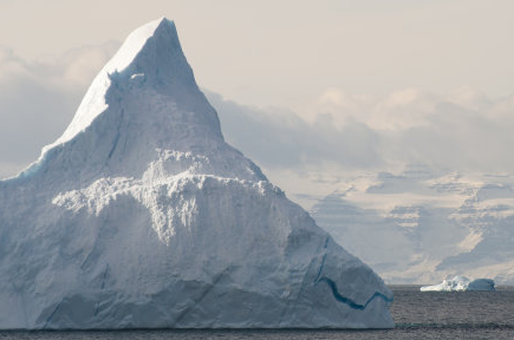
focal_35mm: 507
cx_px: 349
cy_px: 136
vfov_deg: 2.7
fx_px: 7223
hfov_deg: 4.1
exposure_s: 1/2000
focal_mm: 240
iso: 320
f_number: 8
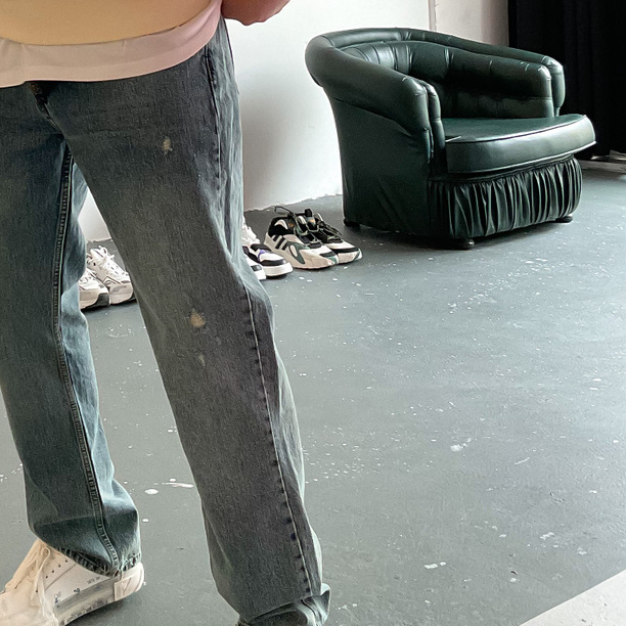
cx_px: 81
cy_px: 45
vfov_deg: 24.8
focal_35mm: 67
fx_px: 1371
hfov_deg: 25.1
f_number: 1.8
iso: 160
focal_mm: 3
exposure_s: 1/60
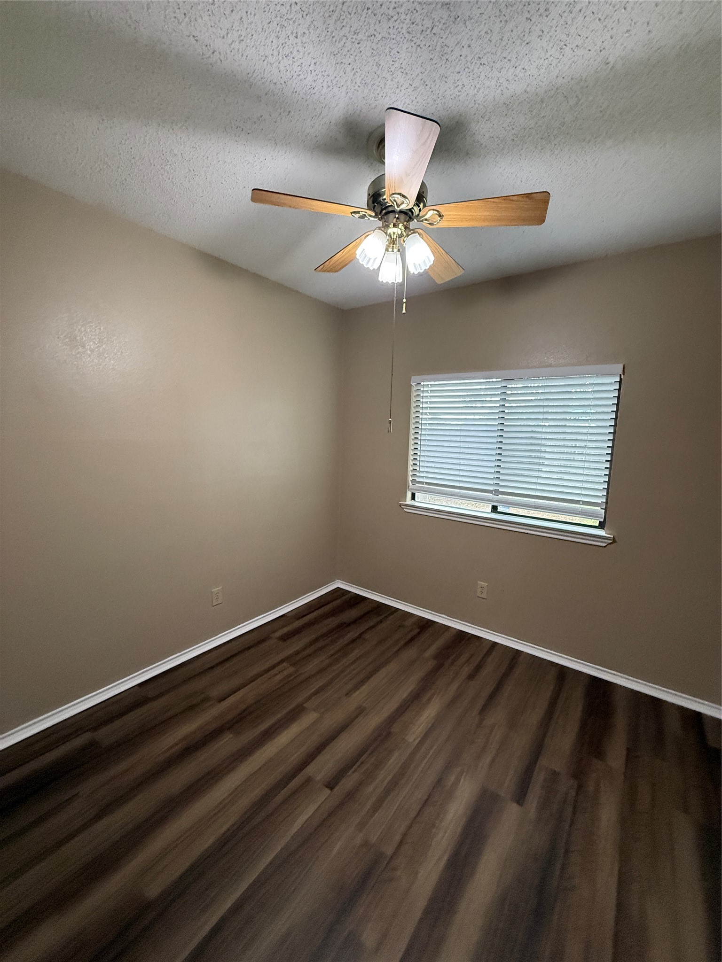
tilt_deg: -6.6
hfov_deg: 85.7
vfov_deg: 102.1
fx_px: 389
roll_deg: -2.4
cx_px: 361
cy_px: 481
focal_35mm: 14
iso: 500
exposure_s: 1/120
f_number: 2.2
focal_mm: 2.22
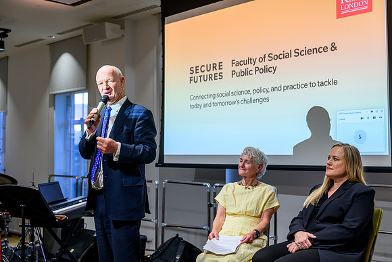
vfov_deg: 29.7
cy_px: 131
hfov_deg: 43.4
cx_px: 196
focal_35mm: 45
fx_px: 492
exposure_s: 1/100
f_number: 2.8
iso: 220
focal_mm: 45
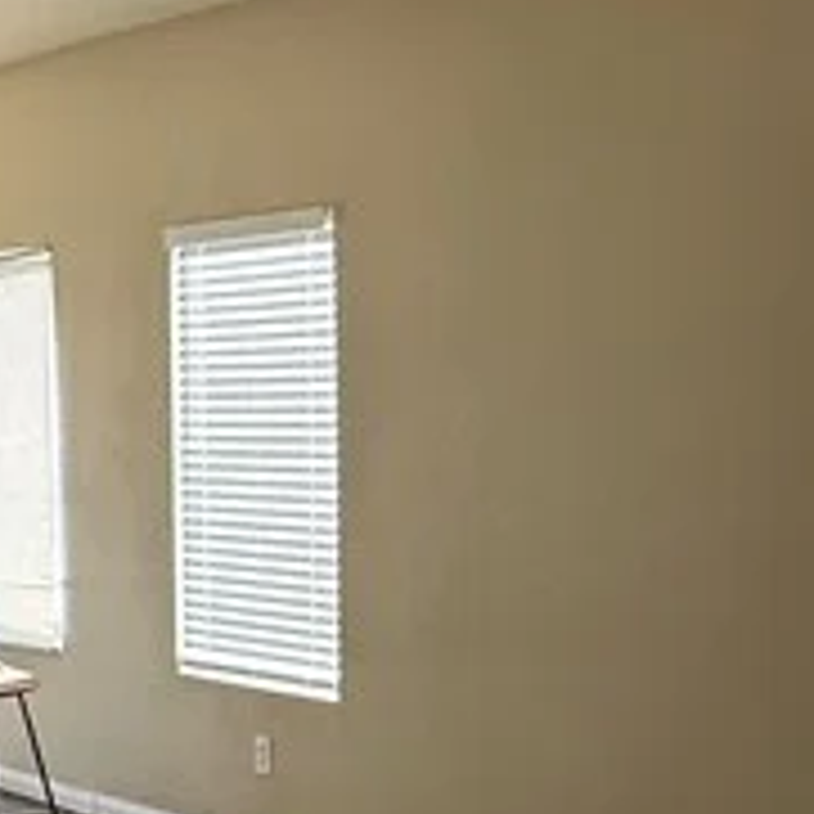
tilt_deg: -5.9
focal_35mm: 70
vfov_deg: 24.3
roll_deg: +0.2
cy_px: 630
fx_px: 1862
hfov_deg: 24.4
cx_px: 616
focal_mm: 2.22
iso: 50
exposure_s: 1/99
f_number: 2.2
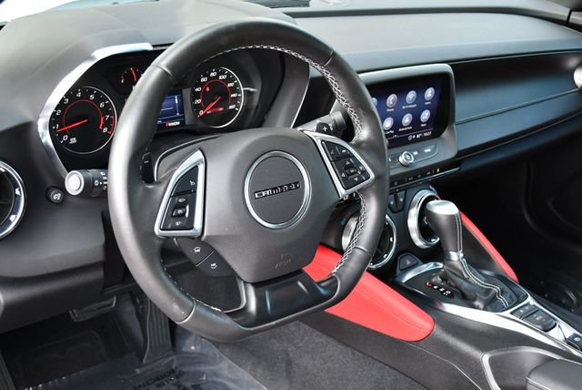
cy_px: 195
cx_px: 291
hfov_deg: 44.5
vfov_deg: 30.6
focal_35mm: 44
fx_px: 712
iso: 800
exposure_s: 1/160
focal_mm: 22
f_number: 3.8
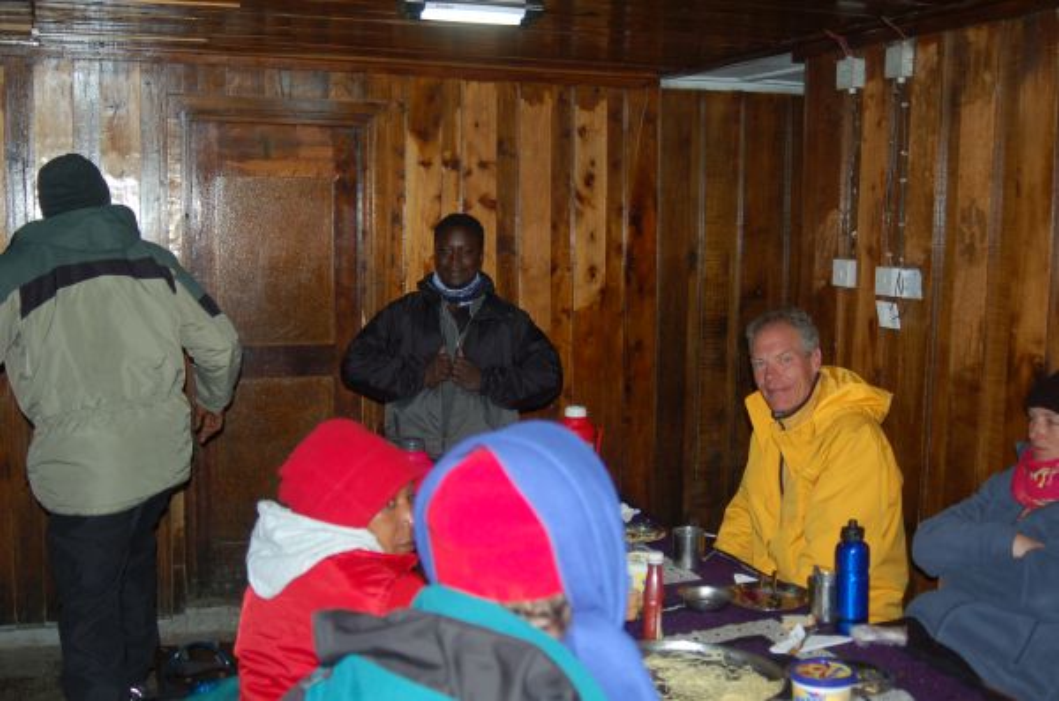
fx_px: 1233
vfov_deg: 31.7
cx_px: 530
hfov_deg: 46.5
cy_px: 350
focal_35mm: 42
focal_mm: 28
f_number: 3.3
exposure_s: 1/60
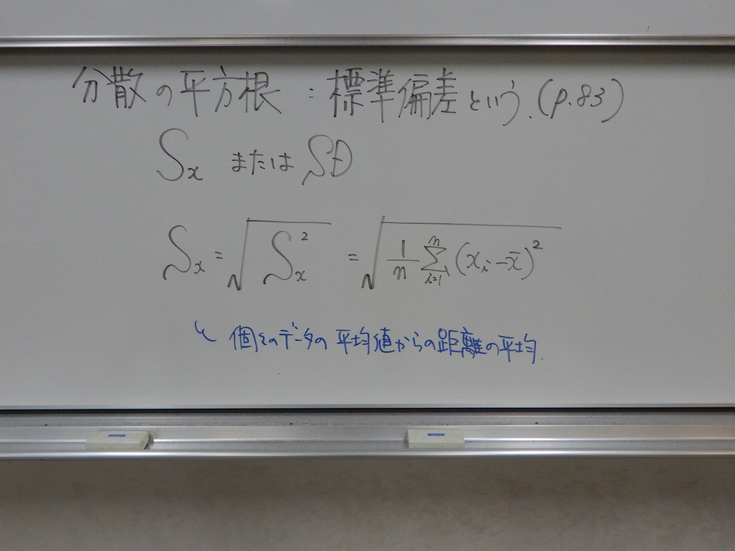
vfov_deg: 40.7
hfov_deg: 52.6
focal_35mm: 35
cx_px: 368
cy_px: 276
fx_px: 743
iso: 125
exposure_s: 1/30
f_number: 4
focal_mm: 6.2
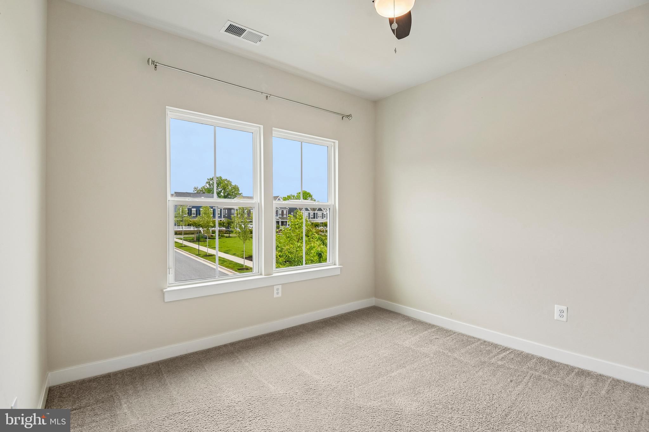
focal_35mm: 16
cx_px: 324
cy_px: 216
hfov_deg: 96.7
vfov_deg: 73.7
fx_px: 288
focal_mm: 16
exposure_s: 1/40
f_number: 8
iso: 400
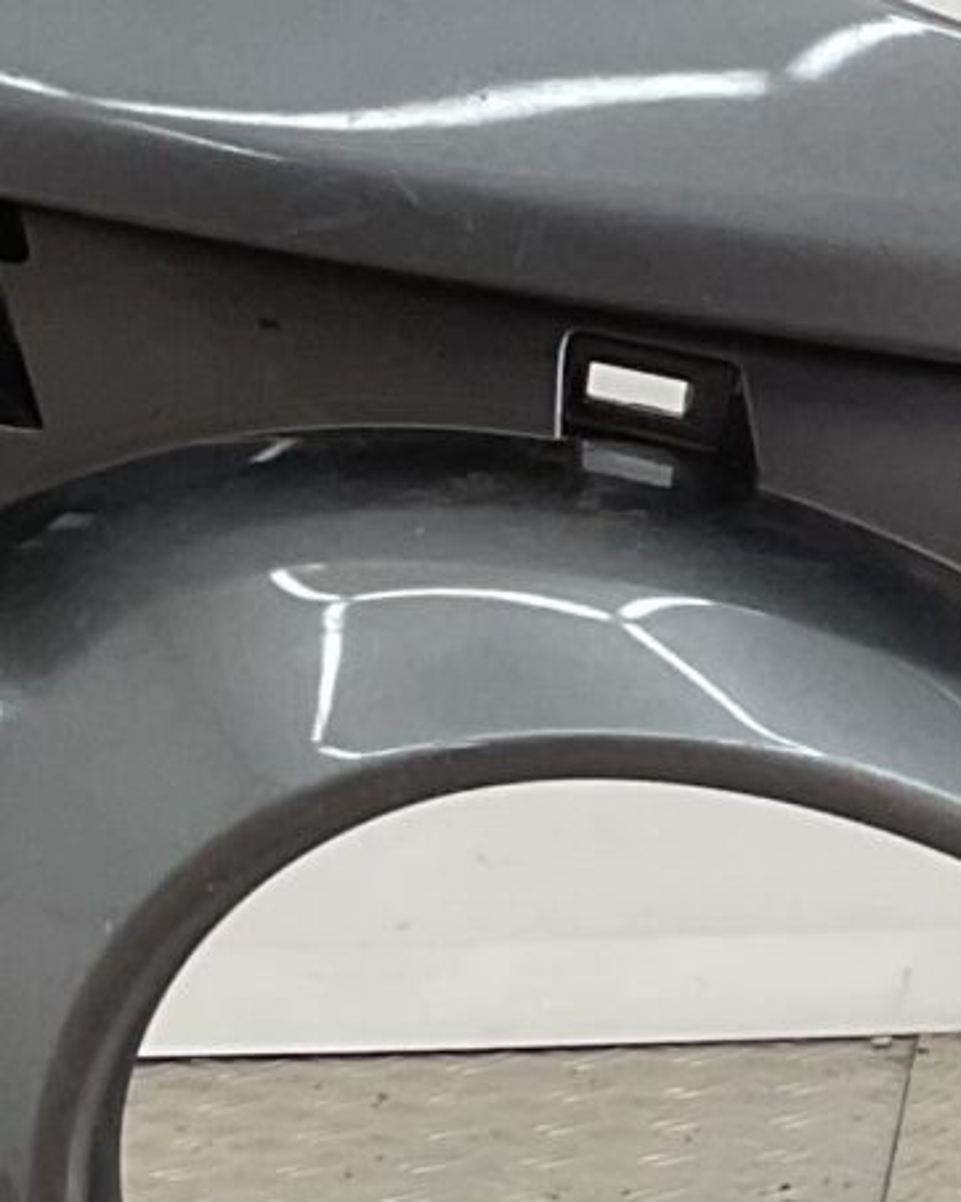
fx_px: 5692
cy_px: 552
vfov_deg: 12.1
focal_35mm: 160
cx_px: 1954
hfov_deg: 9.1
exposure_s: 1/100
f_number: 1.8
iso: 20
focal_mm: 3
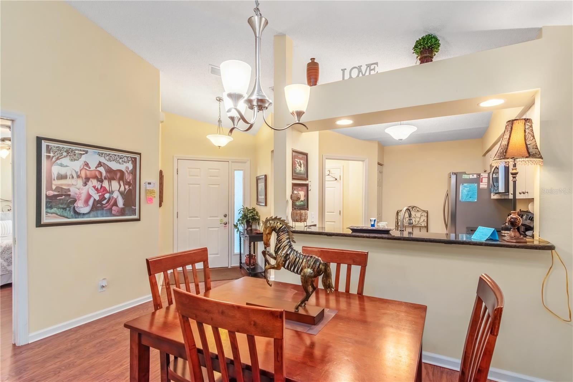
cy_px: 191
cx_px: 286
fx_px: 263
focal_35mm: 16
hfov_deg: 95.0
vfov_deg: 72.0
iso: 250
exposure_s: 1/2
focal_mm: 11
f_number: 9
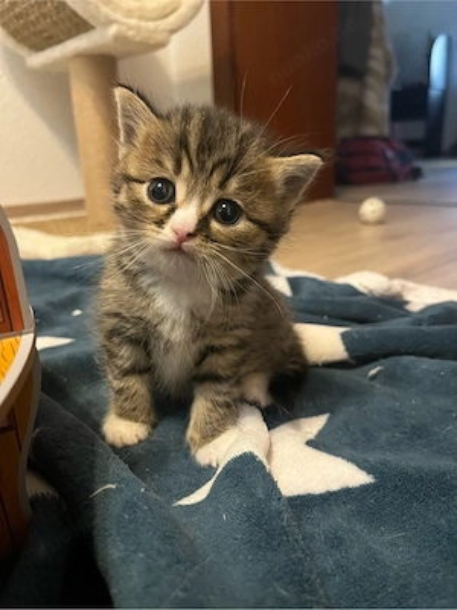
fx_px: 458
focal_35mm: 26
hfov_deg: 53.1
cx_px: 228
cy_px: 305
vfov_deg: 67.3
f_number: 1.6
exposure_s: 1/33
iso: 640
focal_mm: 5.1
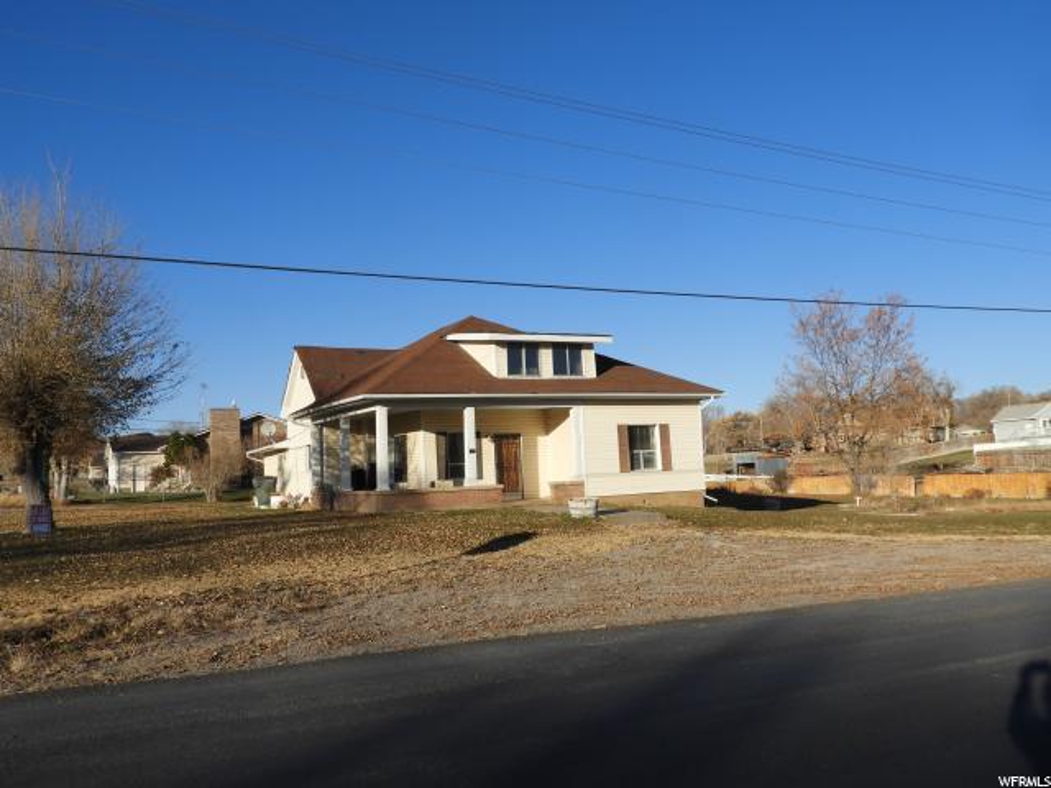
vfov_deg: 46.8
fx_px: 911
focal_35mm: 30
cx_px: 526
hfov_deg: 60.0
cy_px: 394
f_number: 3.5
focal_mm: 5.4
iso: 100
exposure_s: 1/1250
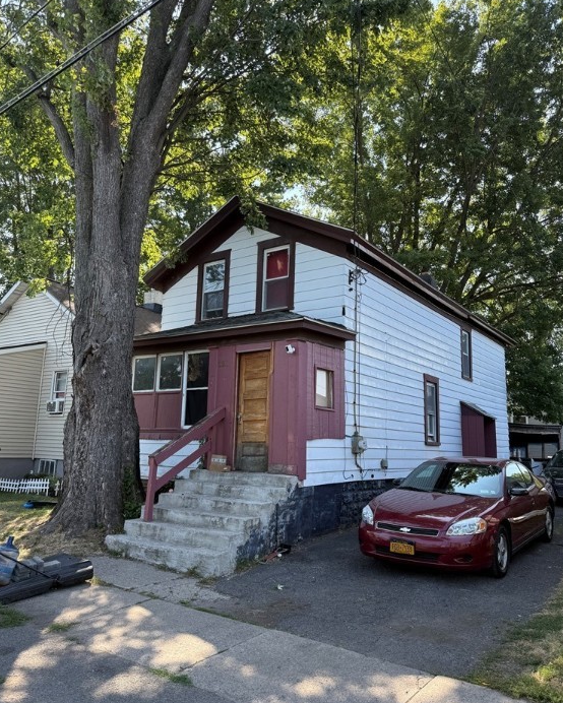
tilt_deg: +9.2
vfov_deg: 66.0
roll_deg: -2.5
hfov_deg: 55.0
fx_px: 541
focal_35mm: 26
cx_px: 286
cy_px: 344
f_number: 1.78
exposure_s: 1/649
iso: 80
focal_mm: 6.76
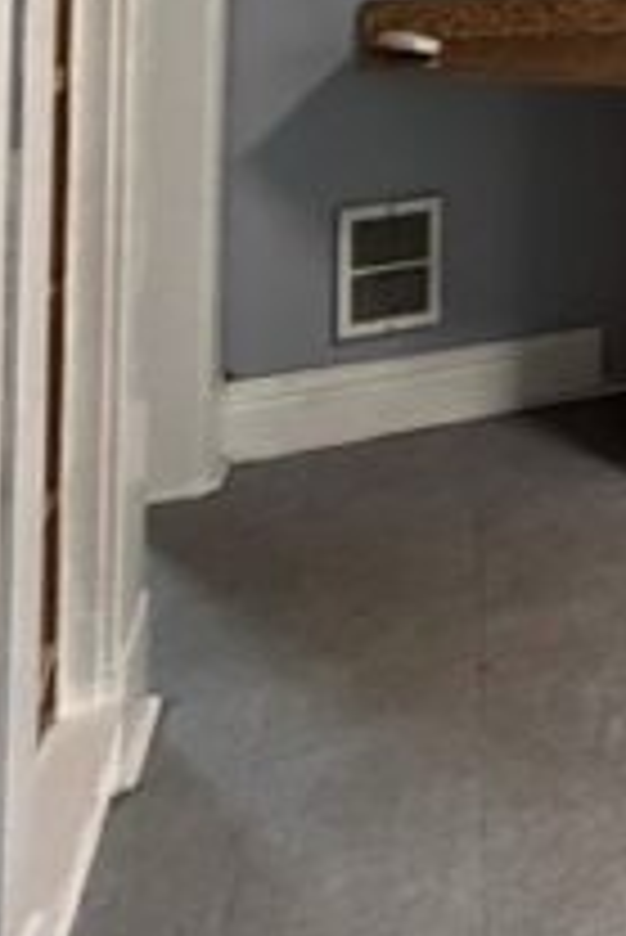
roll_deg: -1.7
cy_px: -266
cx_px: 1351
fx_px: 1458
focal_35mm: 56
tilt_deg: +0.0
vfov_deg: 29.2
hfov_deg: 16.4
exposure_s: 1/120
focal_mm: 2.22
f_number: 2.2
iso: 320
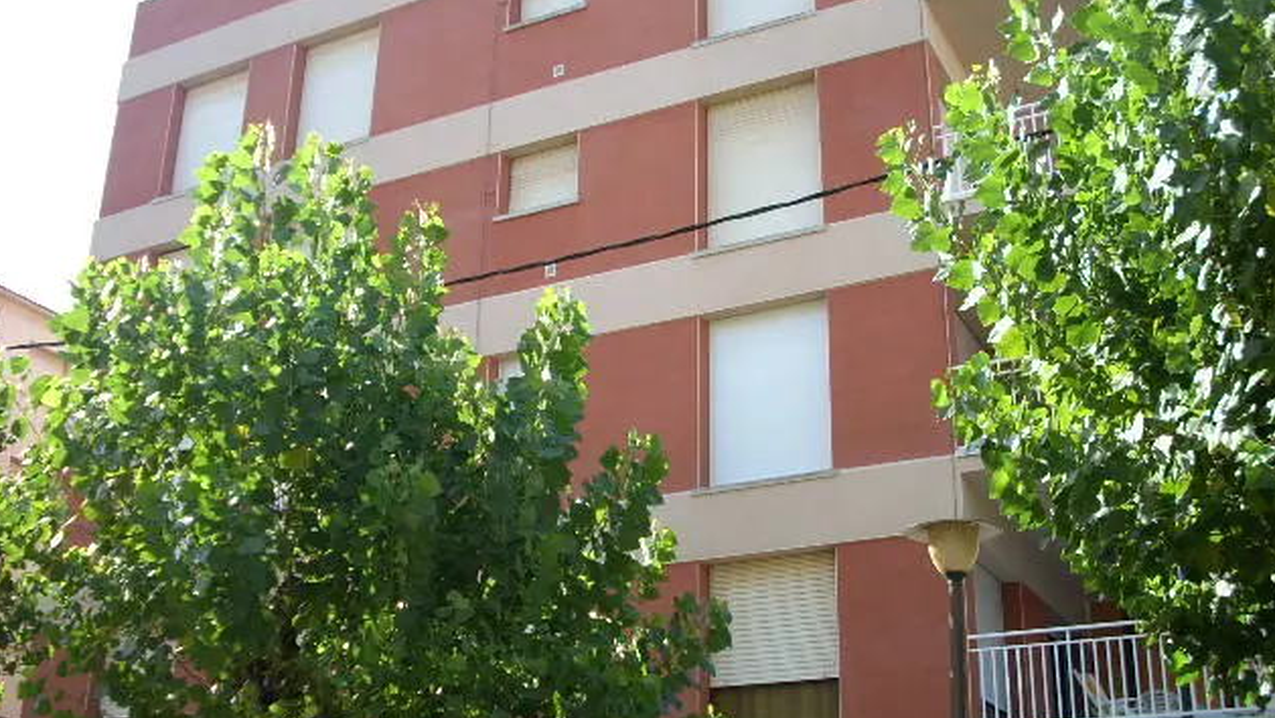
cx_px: 639
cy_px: 337
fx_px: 1386
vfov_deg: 29.0
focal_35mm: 41
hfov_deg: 49.4
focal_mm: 6.2
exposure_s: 1/261
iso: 64
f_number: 2.8
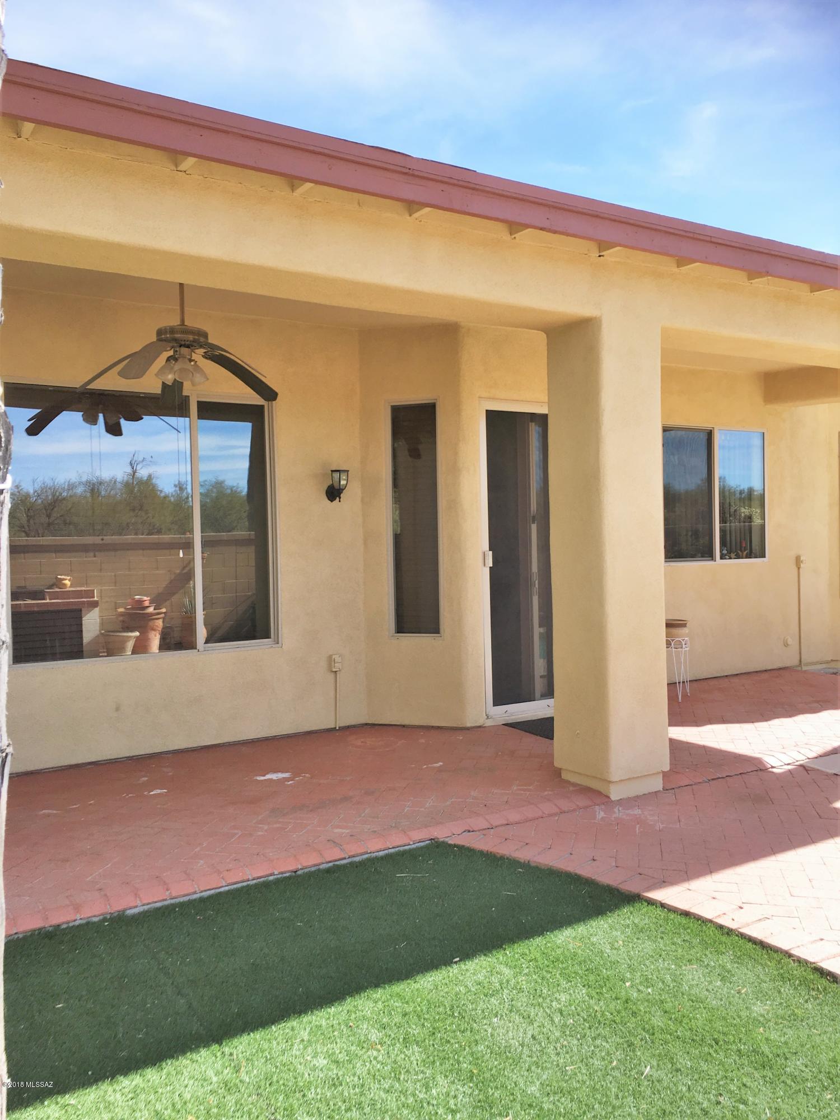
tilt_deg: +0.2
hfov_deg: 48.2
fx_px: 938
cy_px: 560
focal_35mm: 29
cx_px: 420
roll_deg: +1.2
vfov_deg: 61.7
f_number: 2.2
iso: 25
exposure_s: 1/732
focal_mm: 4.15
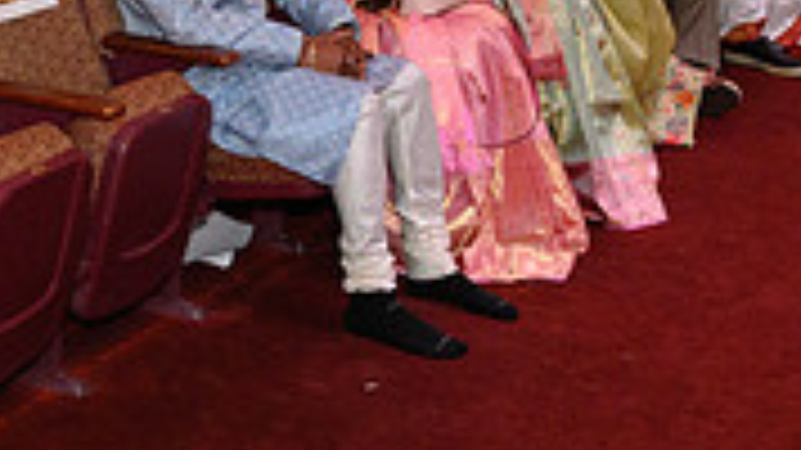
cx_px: -243
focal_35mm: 99
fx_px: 2102
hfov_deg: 19.8
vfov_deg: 11.5
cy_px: -308
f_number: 5.6
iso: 1600
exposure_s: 1/100
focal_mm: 29
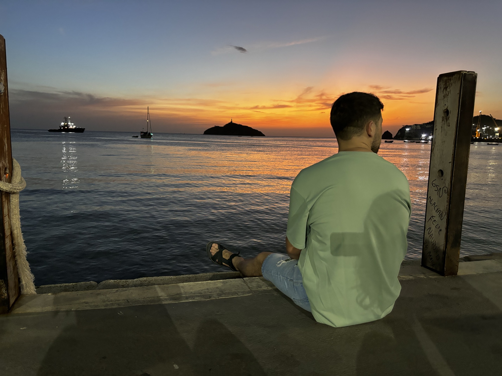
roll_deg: -1.0
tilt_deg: -8.1
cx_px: 251
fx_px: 377
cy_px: 188
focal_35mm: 26
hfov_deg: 67.3
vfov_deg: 53.1
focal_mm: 5.96
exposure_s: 1/40
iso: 640
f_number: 1.6
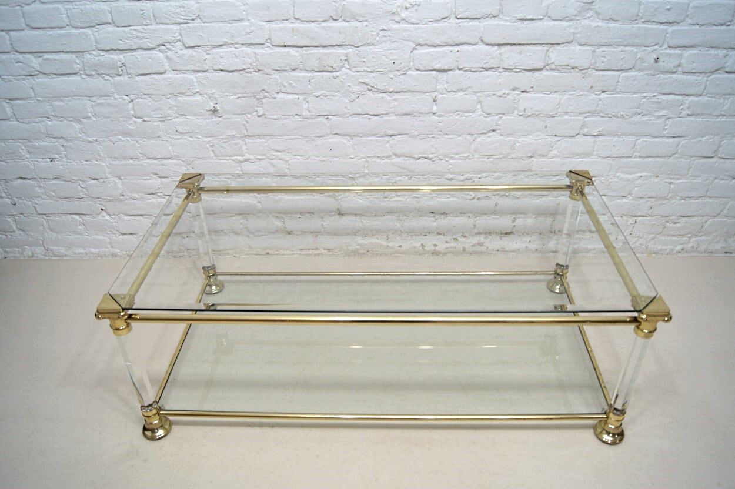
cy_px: 244
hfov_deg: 67.4
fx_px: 551
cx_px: 368
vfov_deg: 47.9
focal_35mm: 27
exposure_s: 1/160
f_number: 4
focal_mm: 18
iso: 400
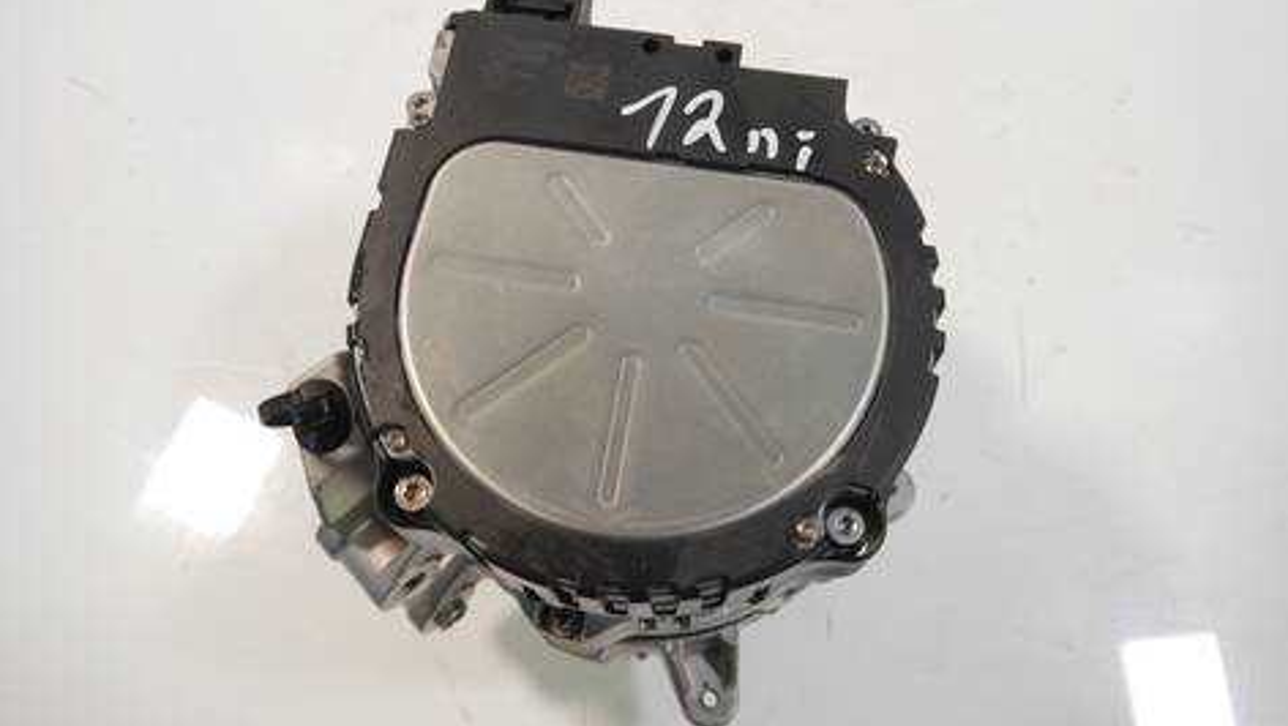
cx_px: 652
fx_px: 1059
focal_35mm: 31
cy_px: 303
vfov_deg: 37.7
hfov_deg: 62.6
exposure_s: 1/60
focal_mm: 14
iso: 400
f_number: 3.5
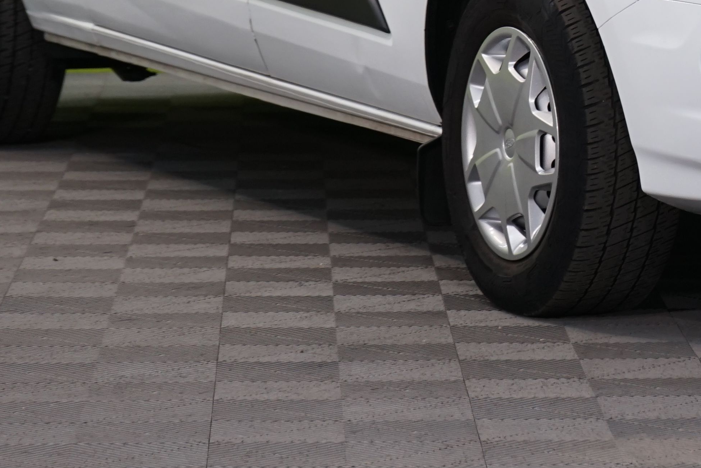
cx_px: 741
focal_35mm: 216
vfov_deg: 6.3
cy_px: -199
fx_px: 4206
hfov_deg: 9.4
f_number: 5.6
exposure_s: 1/40
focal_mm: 70
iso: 500
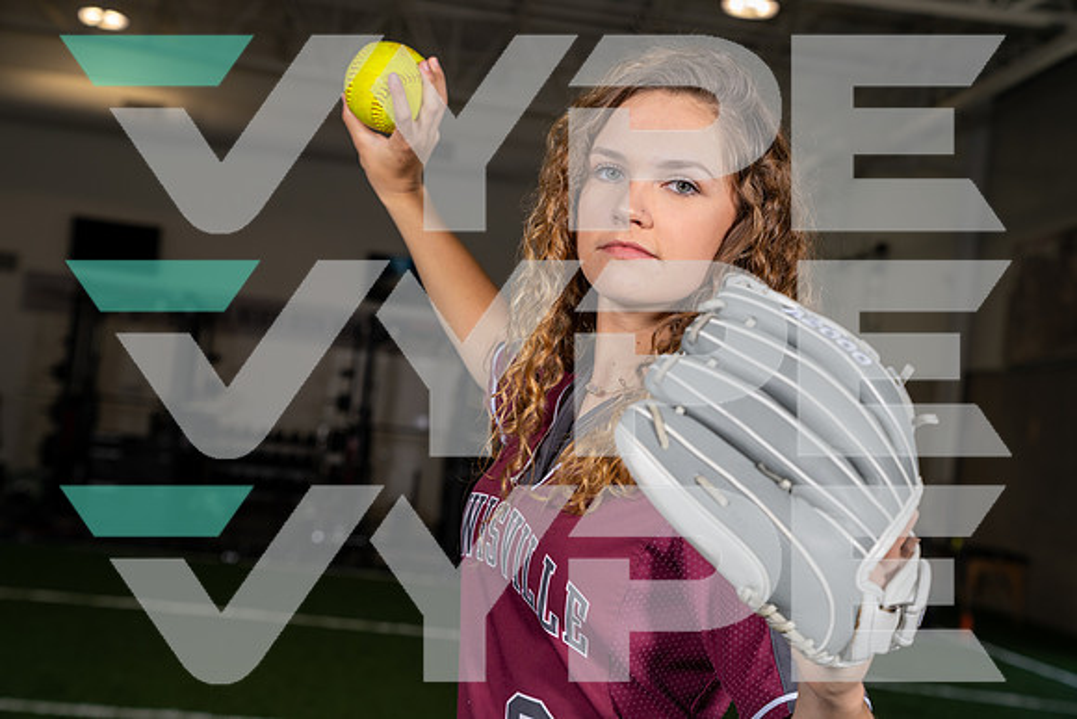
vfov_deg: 20.9
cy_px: 360
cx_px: 538
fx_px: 1945
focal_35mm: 65
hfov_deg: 31.0
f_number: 5.6
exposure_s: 1/200
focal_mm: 65
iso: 200
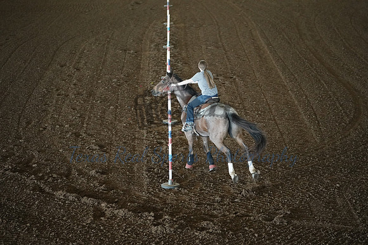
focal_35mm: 128
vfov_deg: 10.7
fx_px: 1309
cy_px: 122
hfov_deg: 16.0
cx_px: 184
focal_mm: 128
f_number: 2.8
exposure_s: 1/500
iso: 10000
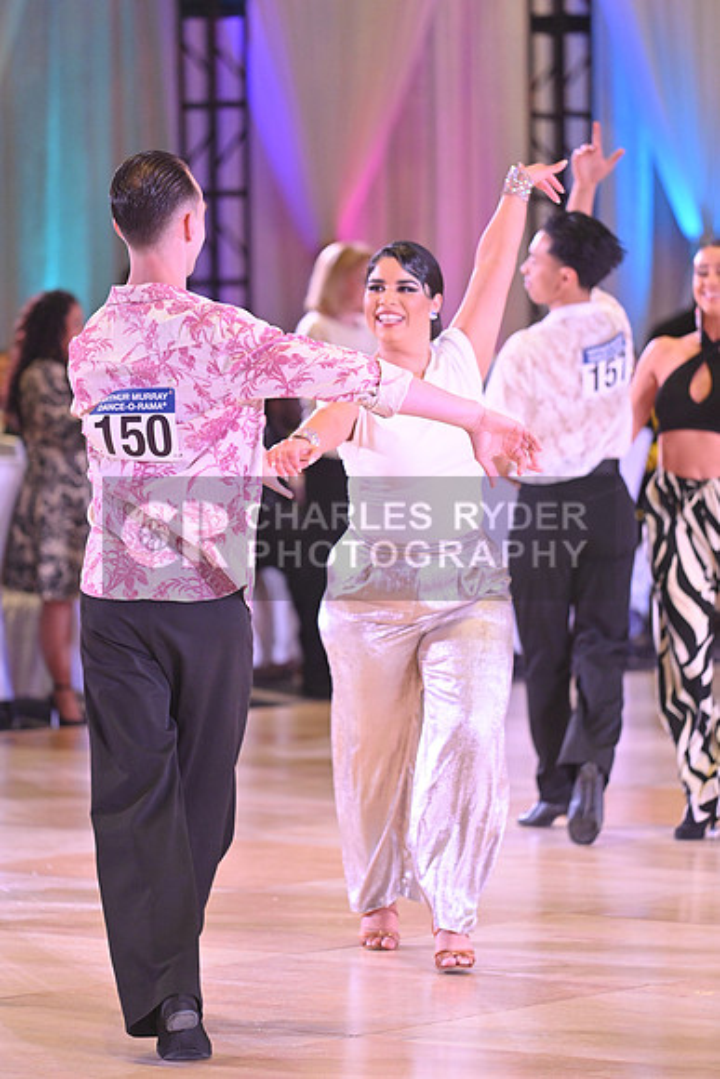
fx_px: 5396
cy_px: 540
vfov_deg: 11.4
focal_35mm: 180
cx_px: 360
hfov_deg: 7.6
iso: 3200
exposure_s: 1/400
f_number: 4.5
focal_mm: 180
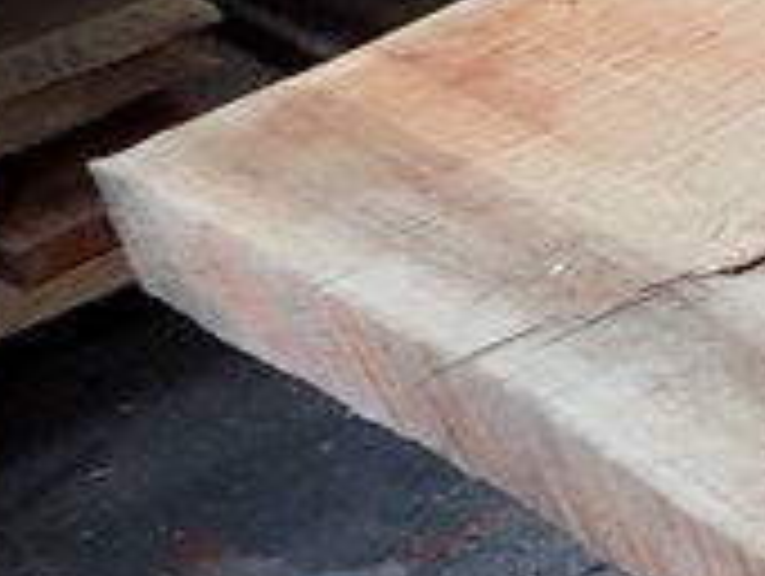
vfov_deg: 10.5
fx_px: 3120
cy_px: 112
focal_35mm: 141
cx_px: 1732
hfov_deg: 11.8
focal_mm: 5.5
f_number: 2.3
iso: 200
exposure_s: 1/60
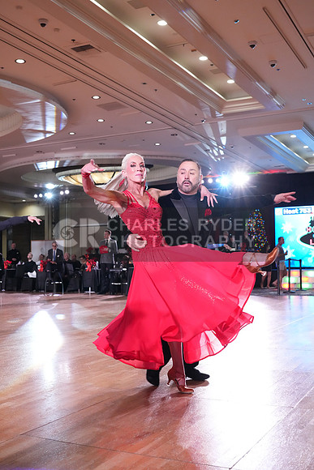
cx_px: 157
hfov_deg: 33.4
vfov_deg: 48.4
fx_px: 523
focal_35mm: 40
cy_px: 235
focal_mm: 40
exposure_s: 1/320
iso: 5000
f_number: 5
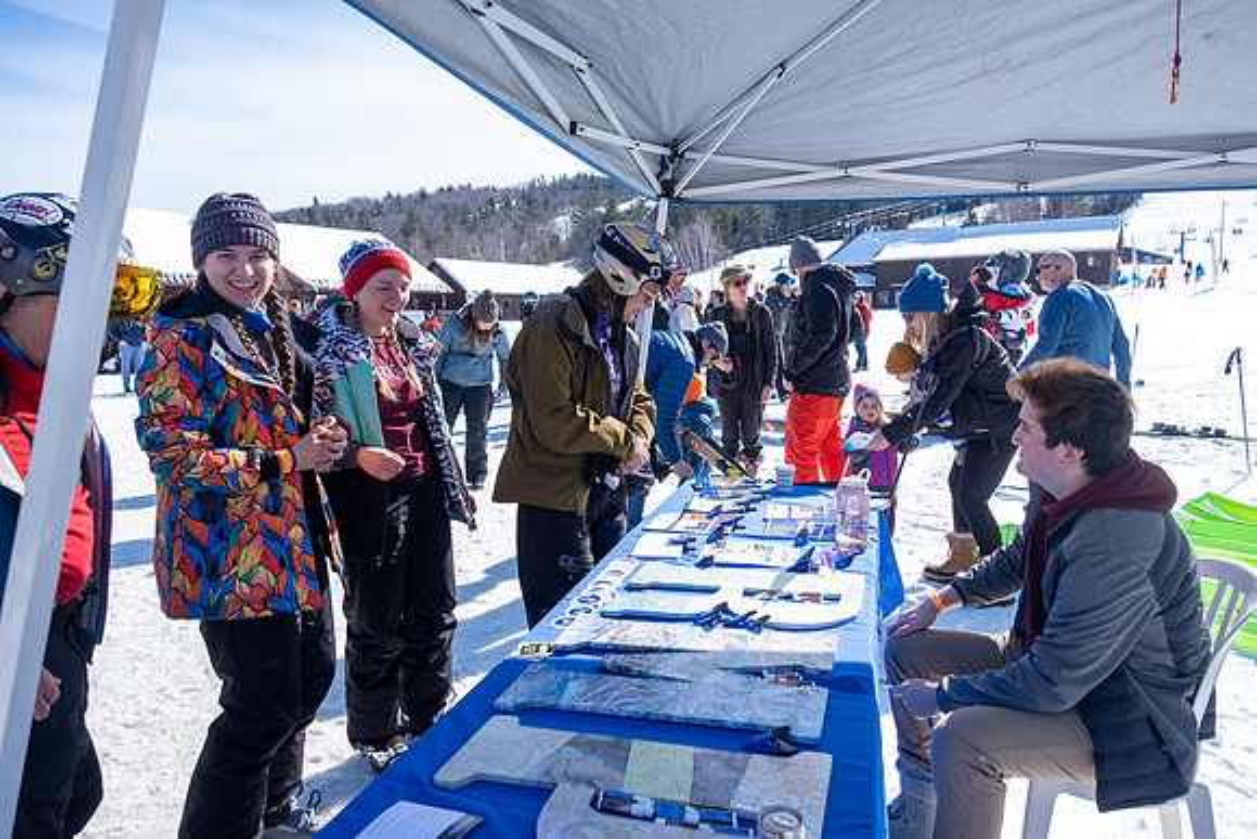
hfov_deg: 73.7
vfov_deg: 53.2
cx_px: 628
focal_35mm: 24
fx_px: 838
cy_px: 420
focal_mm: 16
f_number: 4.5
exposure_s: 1/1000
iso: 320
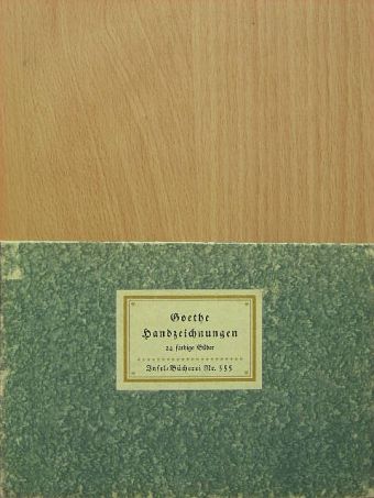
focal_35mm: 70
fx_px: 1008
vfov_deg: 27.8
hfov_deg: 21.0
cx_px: 187
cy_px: 249
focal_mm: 11.7
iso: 66
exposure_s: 1/29.8
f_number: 3.5
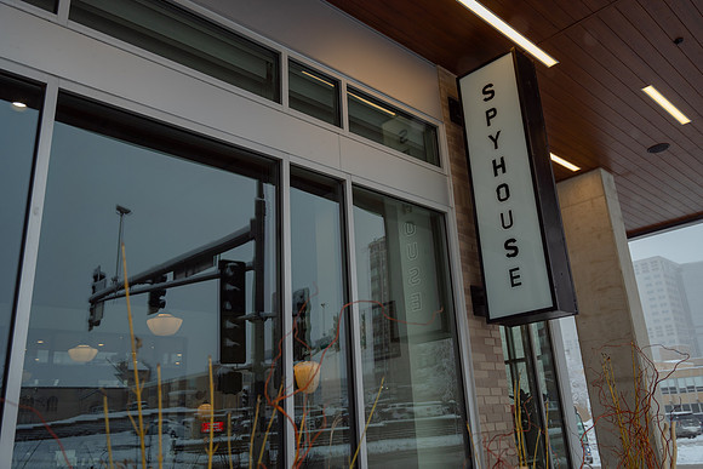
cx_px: 367
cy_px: 238
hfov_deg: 62.6
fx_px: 578
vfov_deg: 44.2
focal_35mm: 30
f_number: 2.8
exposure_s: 1/800
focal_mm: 28.3
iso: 250
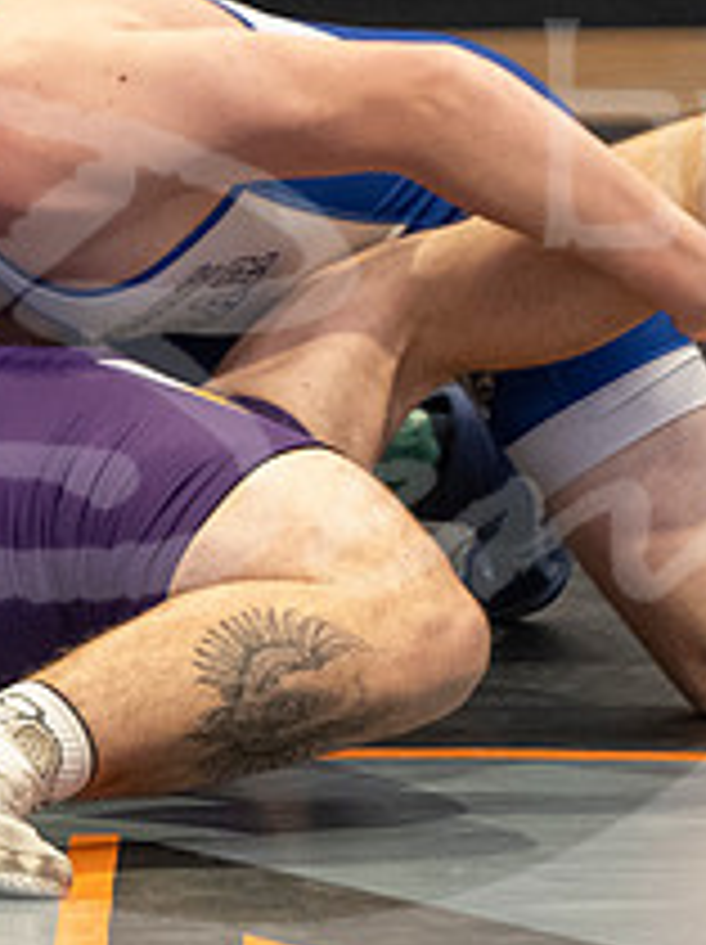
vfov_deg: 3.3
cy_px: 1
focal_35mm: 601
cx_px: -13
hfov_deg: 2.5
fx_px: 16377
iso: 3200
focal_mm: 135
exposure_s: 1/1000
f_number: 2.8
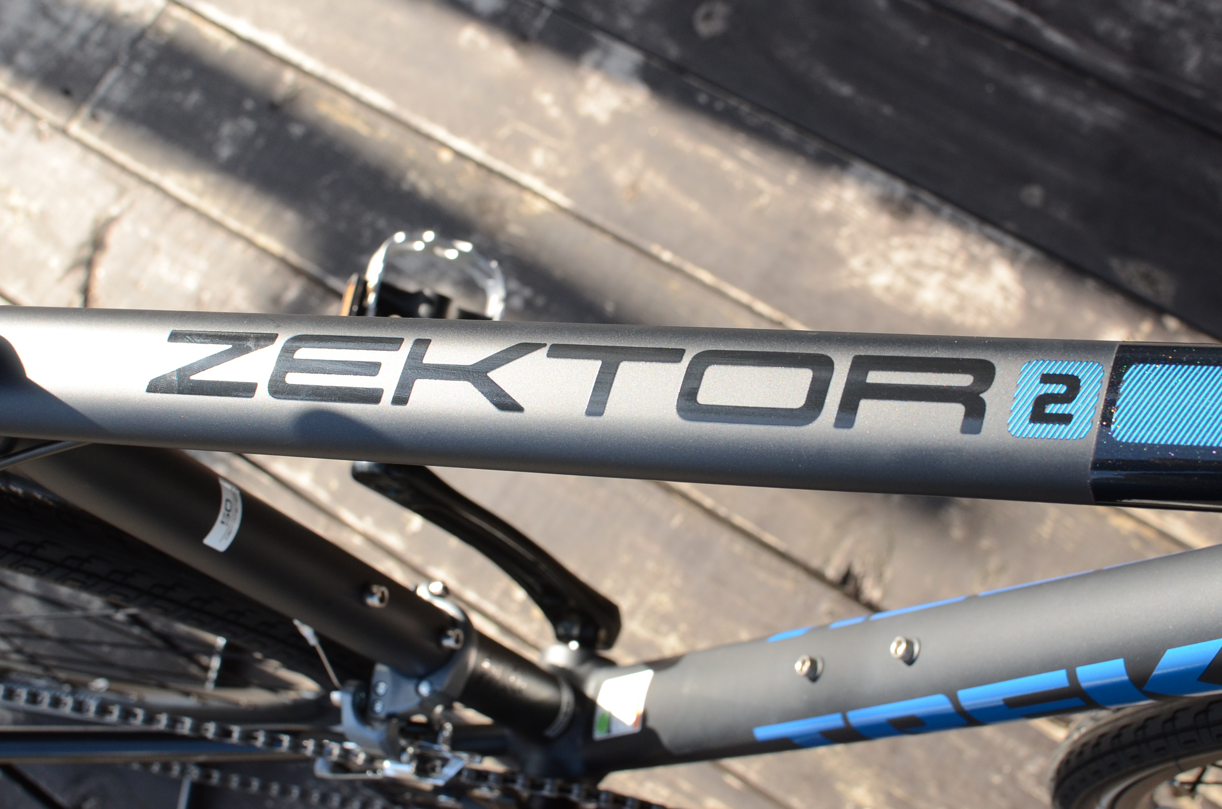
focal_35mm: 52
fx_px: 1778
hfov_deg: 37.9
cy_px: 404
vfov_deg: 25.6
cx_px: 611
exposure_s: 1/320
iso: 640
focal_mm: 35
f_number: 9
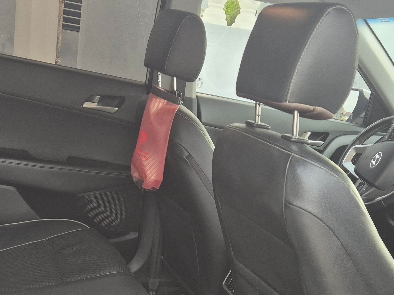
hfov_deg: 38.0
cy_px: 256
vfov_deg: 28.2
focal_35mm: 50
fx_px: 569
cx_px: 151
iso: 200
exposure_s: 1/180
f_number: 1.8
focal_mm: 5.4
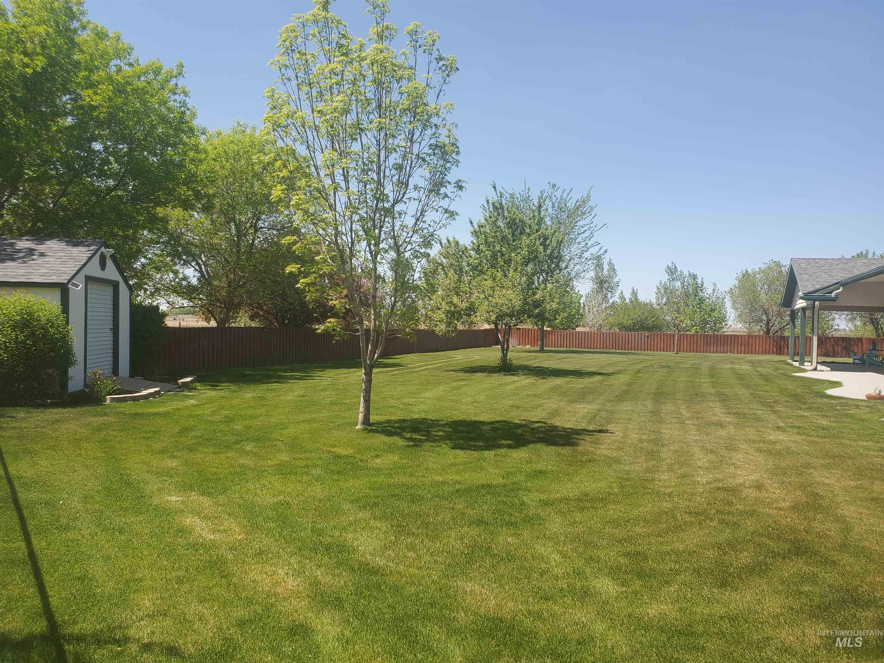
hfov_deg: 67.3
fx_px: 664
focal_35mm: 26
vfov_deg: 53.1
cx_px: 442
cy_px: 332
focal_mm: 4.3
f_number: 2.4
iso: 50
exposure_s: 1/986
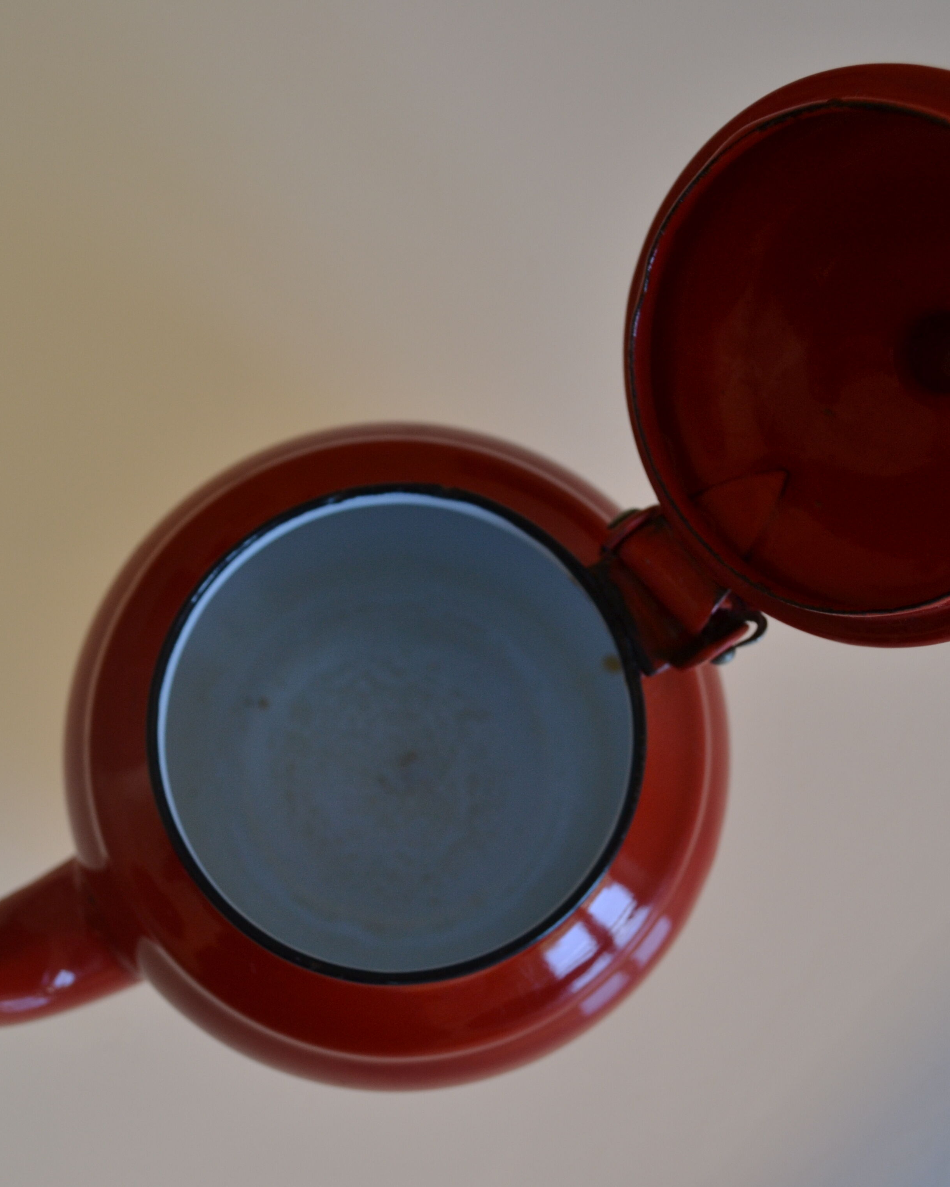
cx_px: 383
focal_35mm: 51
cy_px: 594
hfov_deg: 29.6
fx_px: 1793
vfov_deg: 36.7
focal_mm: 24
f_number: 5.6
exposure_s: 1/125
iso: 250
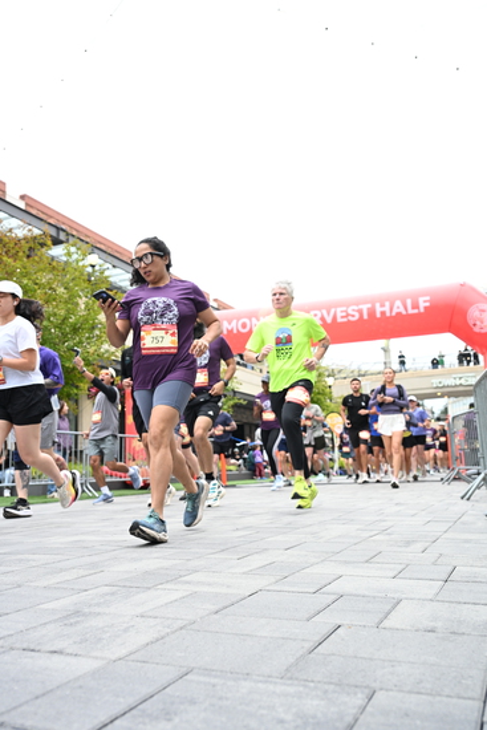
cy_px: 365
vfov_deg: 60.3
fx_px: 629
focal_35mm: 31
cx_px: 244
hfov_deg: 42.3
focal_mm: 31
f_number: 4
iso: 2000
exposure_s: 1/640
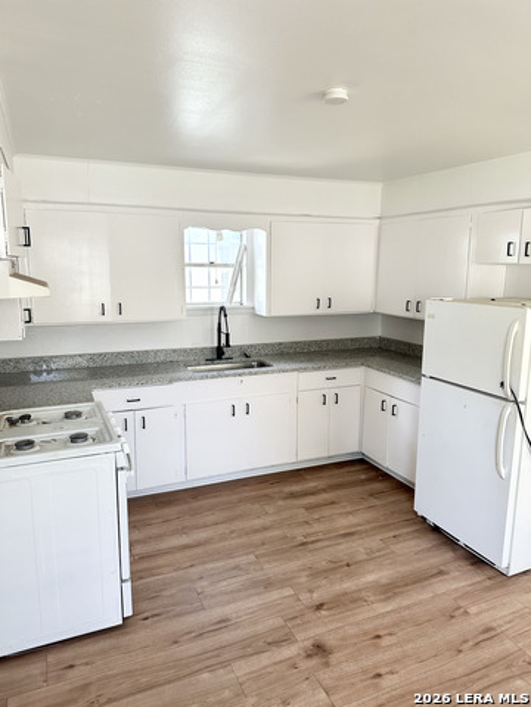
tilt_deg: -11.9
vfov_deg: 71.6
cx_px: 266
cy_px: 354
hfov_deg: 56.8
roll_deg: -0.3
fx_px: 491
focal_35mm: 24
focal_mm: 6.86
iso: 250
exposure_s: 1/96
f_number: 1.78
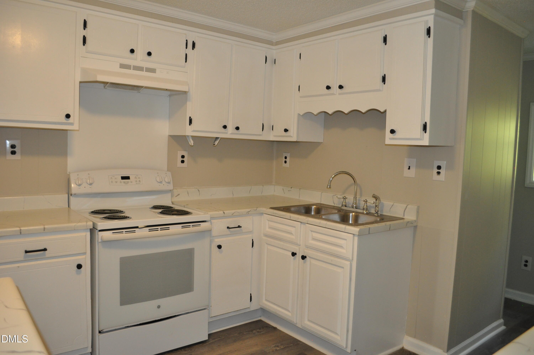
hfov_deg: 67.4
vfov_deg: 47.8
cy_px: 178
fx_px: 400
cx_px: 267
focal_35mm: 27
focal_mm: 18
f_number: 3.5
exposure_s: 1/80
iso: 800
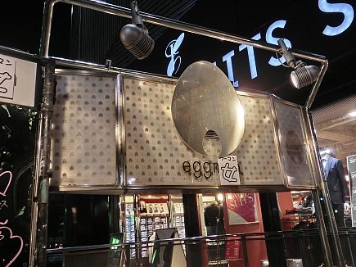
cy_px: 129
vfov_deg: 48.2
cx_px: 180
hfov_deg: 61.7
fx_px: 298
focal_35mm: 29
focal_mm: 5
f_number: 3
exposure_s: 1/60
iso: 250
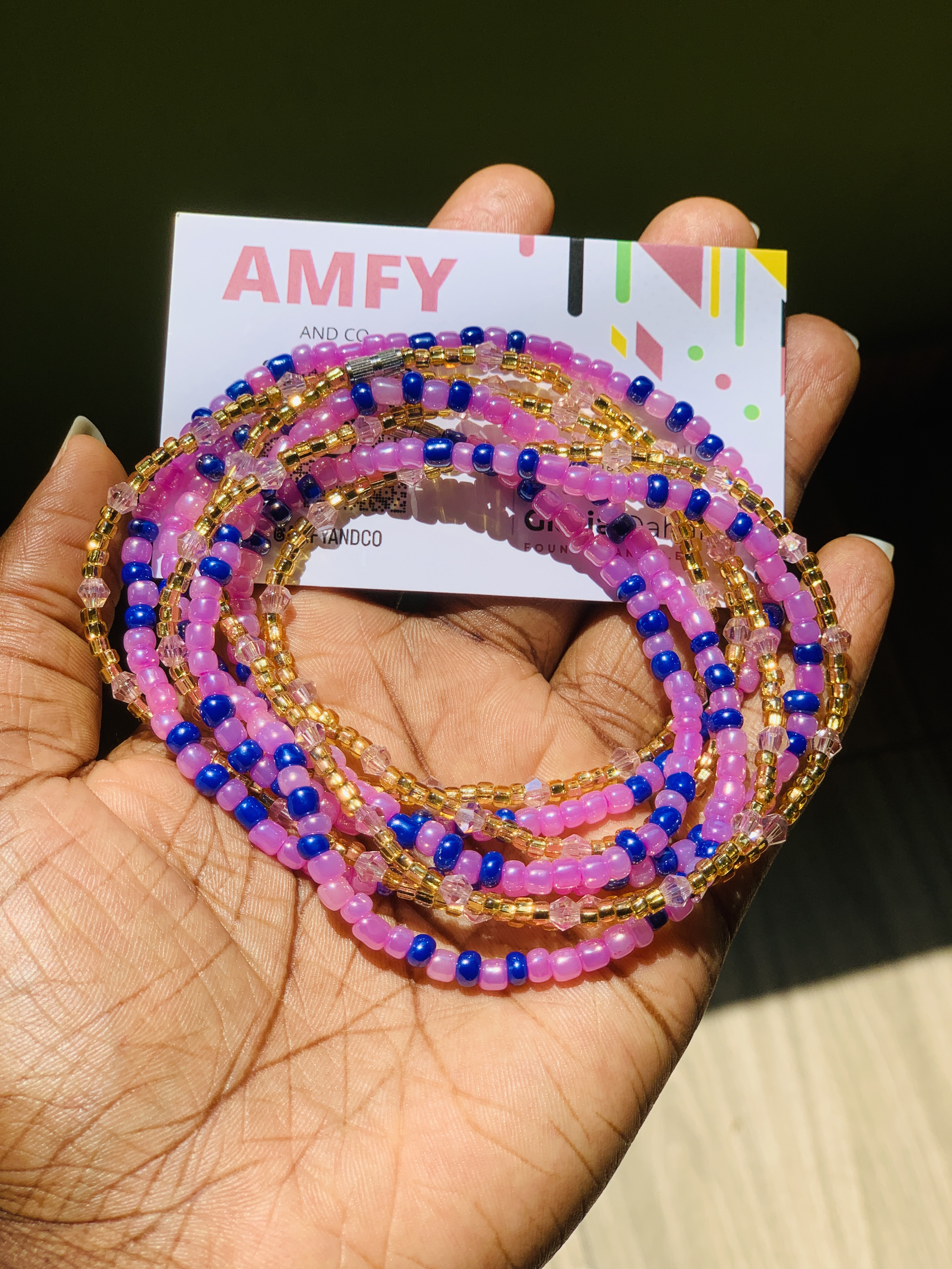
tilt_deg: -62.2
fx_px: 1907
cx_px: 476
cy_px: 634
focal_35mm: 52
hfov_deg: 28.0
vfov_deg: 36.8
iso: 16
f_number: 2.4
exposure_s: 1/1712
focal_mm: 6
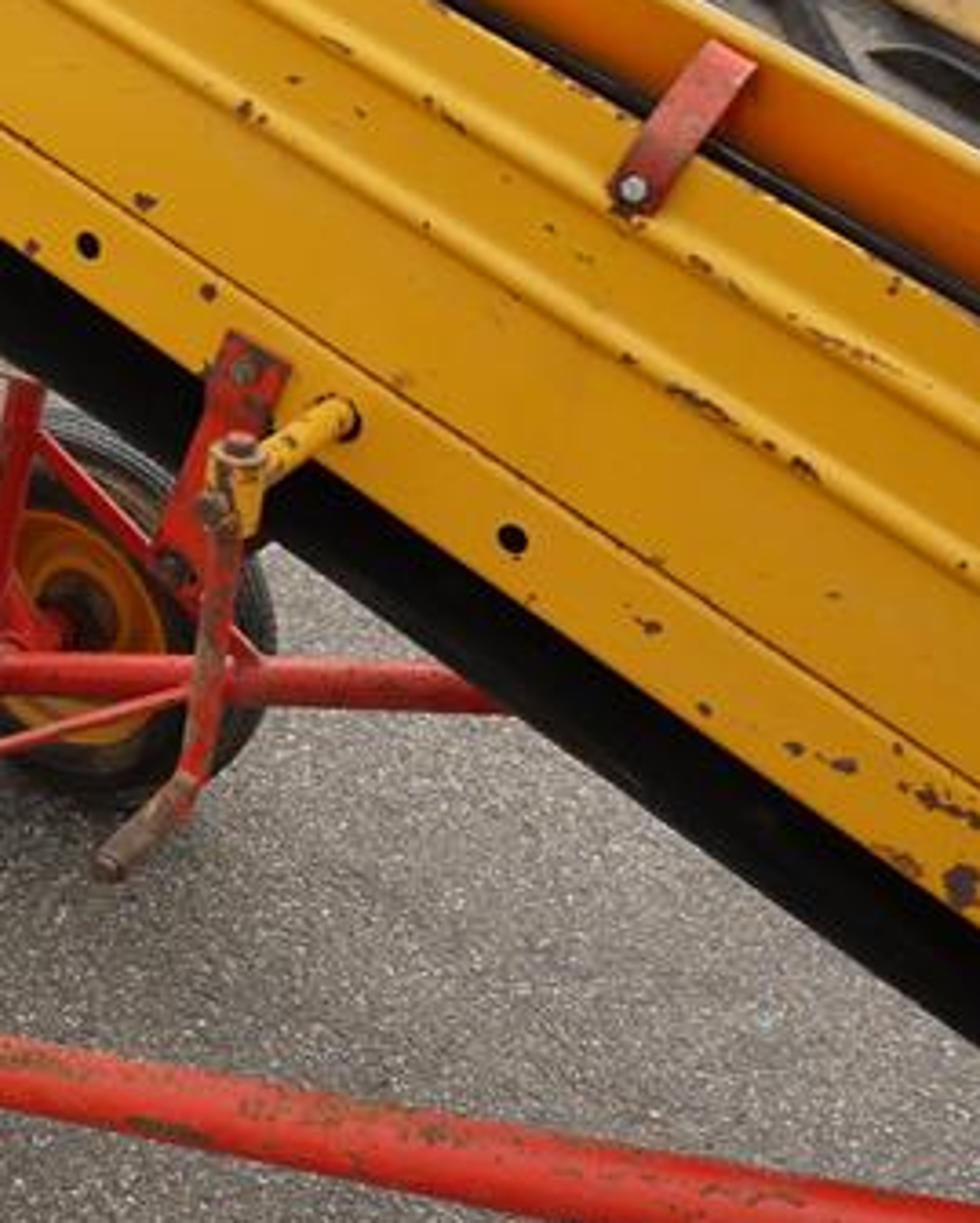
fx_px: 1884
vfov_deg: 35.8
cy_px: 451
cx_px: -117
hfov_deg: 26.7
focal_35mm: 52
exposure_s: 1/320
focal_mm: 14
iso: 200
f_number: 6.3
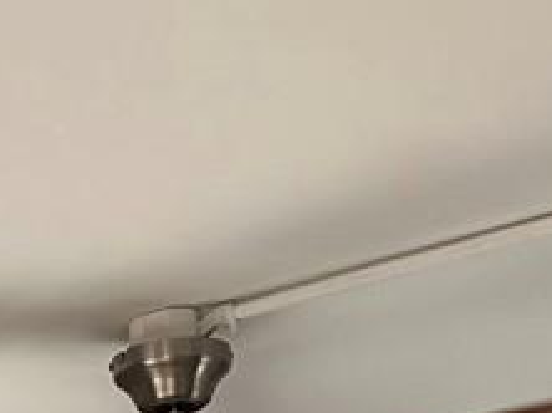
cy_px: 876
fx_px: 1911
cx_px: -129
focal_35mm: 120
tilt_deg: +1.7
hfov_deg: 15.7
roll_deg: +3.0
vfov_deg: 11.0
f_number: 1.5
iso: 100
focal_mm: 5.7
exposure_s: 1/60
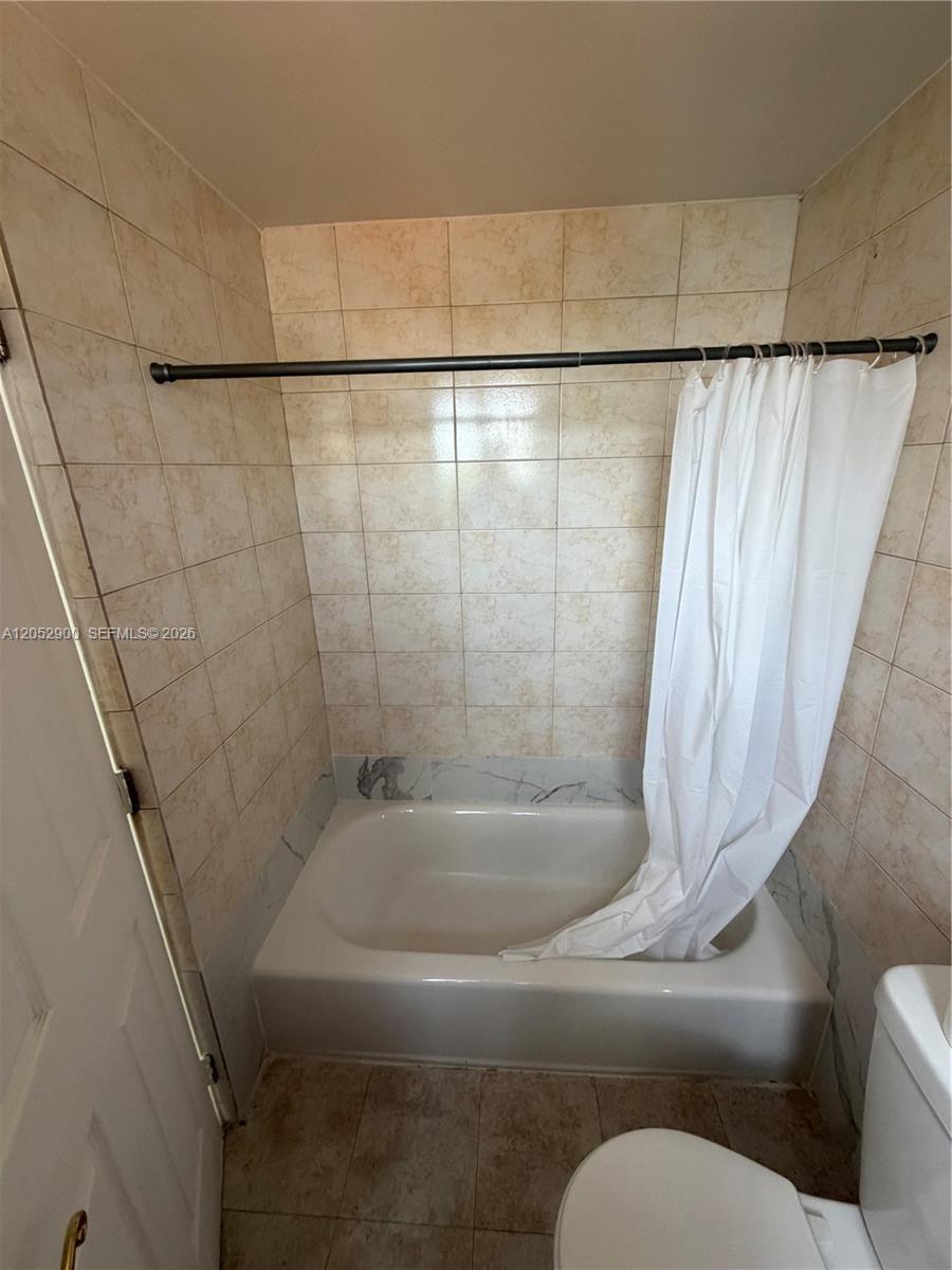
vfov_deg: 102.1
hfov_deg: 85.7
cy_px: 635
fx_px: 513
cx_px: 476
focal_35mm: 14
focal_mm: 2.22
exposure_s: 1/121
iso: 250
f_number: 2.2
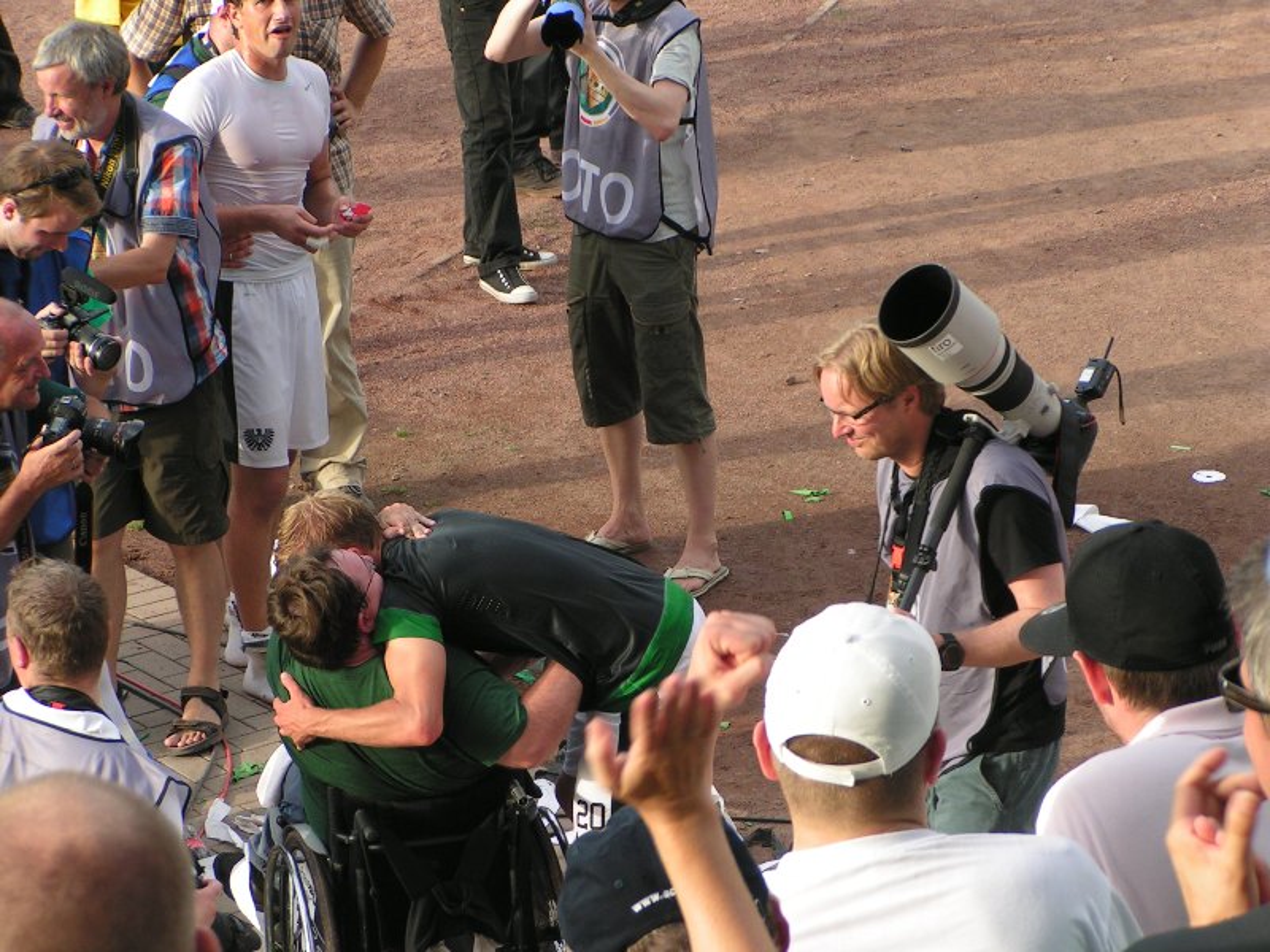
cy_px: 476
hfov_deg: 13.2
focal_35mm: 150
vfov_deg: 9.9
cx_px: 635
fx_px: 5503
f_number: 4.5
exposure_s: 1/200
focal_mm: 22.9
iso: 50
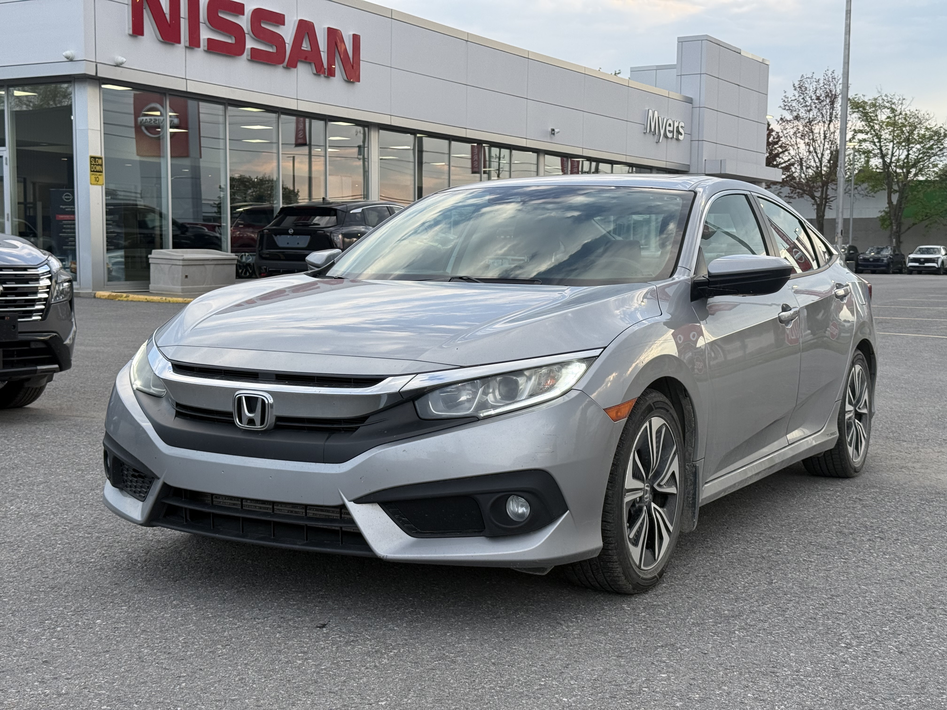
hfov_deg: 39.7
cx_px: 474
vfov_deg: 30.3
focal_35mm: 48
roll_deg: -0.3
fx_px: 1313
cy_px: 355
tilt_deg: -4.6
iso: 64
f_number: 1.78
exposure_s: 1/819
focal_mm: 6.76
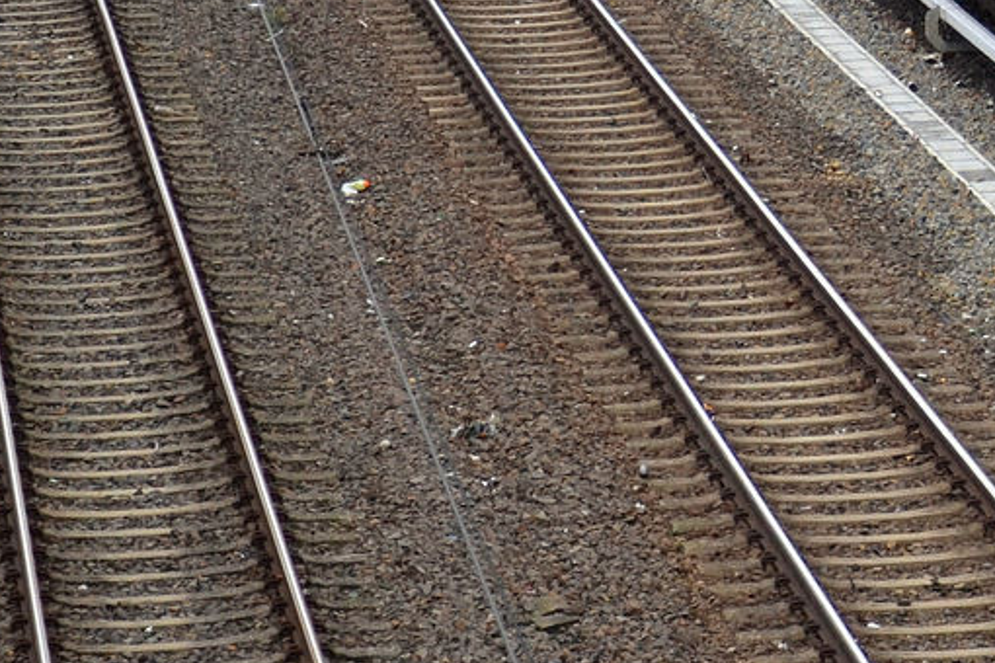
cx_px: 1407
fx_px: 6550
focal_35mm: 237
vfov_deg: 5.8
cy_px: -78
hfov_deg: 8.5
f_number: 4.8
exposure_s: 1/500
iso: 800
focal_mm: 42
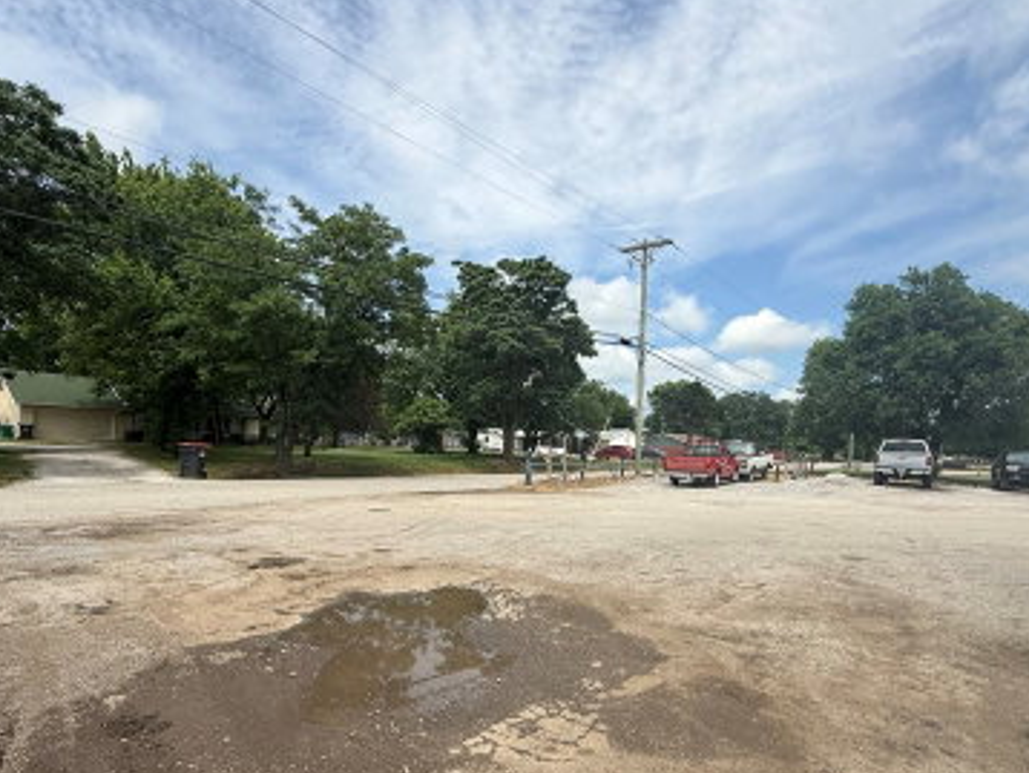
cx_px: 529
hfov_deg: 81.7
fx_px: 595
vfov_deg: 65.7
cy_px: 445
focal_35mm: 20
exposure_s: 1/2320
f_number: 2.2
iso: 50
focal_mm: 2.22
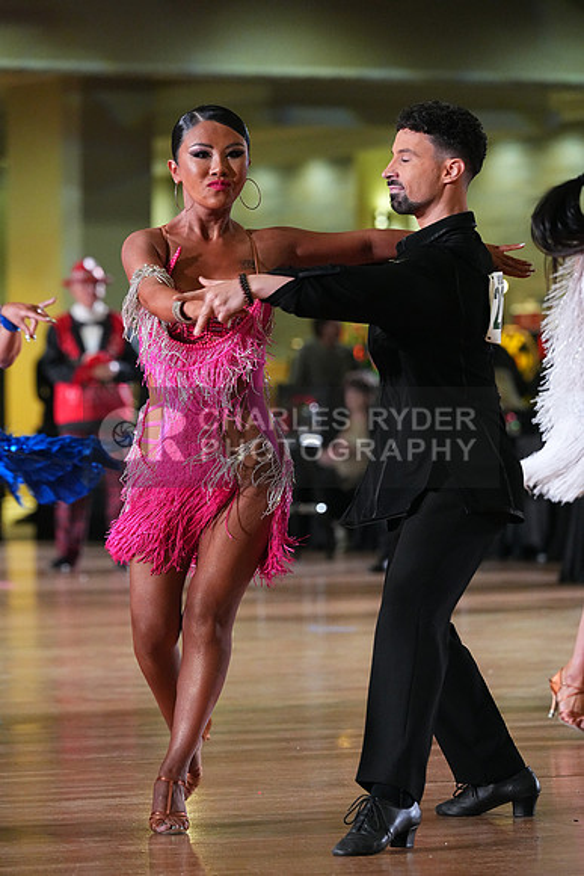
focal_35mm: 197
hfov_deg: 7.0
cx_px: 292
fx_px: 4790
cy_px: 438
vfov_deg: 10.4
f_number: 5
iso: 8000
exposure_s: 1/400
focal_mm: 197
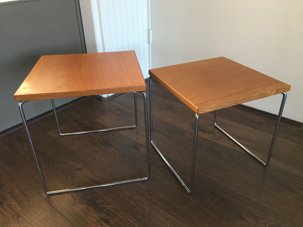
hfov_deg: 61.7
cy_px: 114
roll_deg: +1.5
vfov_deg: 48.2
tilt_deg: -30.0
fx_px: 254
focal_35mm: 29
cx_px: 152
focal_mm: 4.15
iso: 100
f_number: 2.2
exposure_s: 1/33
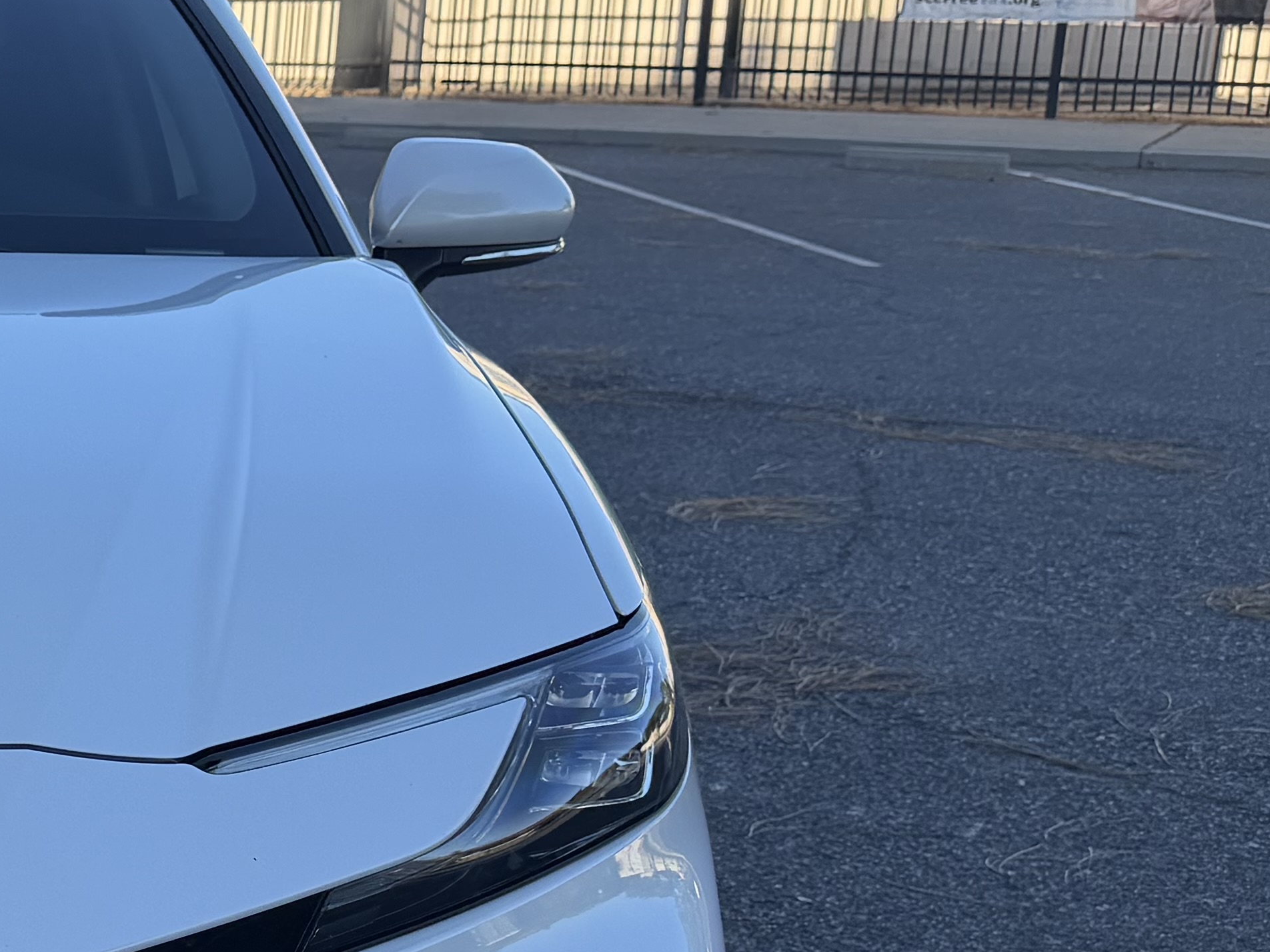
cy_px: 600
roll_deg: -0.8
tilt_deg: -12.9
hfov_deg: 23.3
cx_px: -460
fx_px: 2642
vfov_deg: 20.4
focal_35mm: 72
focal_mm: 6.76
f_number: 1.78
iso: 100
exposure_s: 1/1901
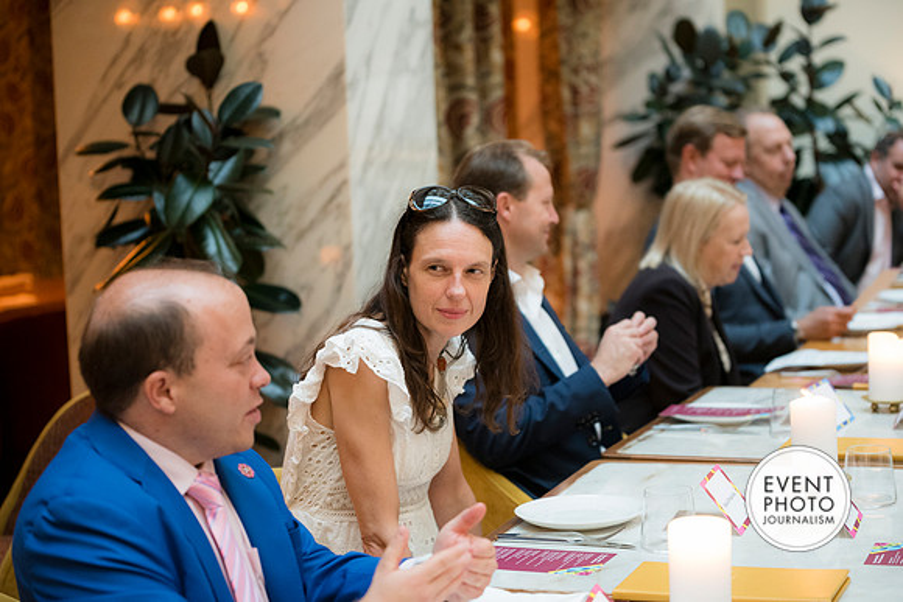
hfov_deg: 28.8
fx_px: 1756
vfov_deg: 19.5
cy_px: 301
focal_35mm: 70
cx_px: 452
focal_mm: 70
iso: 4500
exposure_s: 1/125
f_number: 2.8
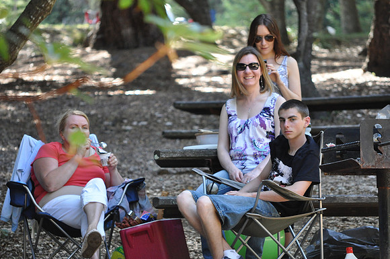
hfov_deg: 8.6
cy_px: 130
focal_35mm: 240
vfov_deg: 5.7
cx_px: 195
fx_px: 2596
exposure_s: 1/250
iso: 1600
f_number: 5.3
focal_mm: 160
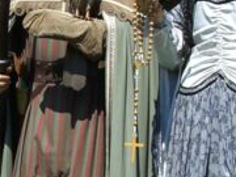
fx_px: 1104
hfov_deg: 12.1
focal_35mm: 162
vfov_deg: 9.2
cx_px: 34
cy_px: 89
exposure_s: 1/640
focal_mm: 6.2
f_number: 4.3
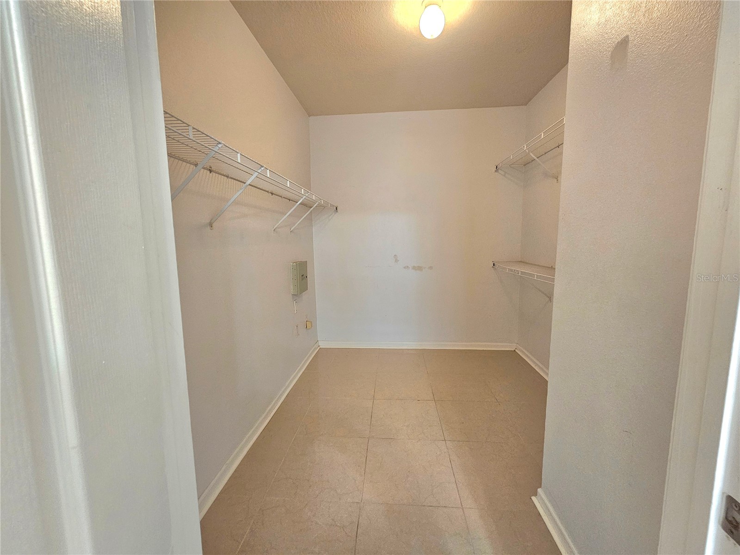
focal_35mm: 13
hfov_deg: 106.2
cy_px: 278
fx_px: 278
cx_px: 370
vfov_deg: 89.9
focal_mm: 2.2
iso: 320
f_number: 2.2
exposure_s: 1/30
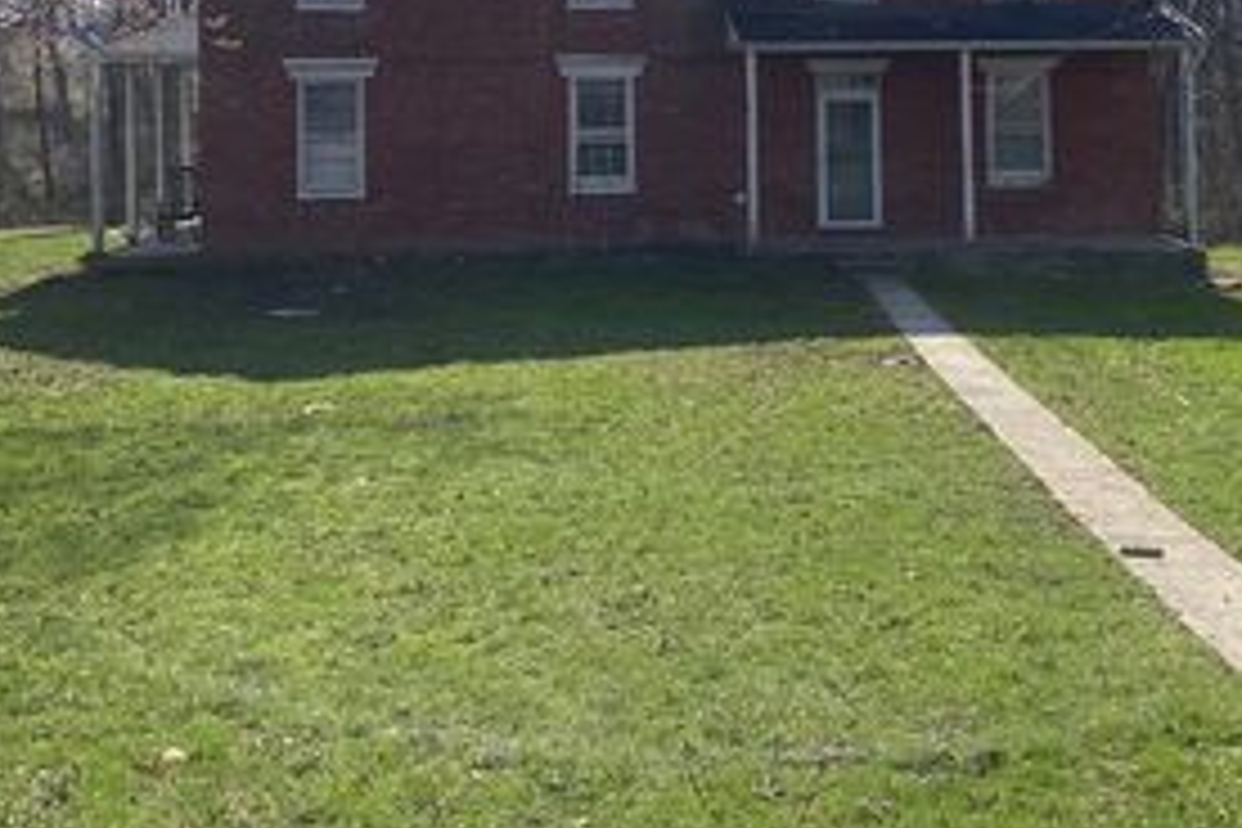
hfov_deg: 40.3
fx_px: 1690
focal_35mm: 49
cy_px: 56
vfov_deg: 26.4
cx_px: 652
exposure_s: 1/3300
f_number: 1.8
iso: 32
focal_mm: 4.25
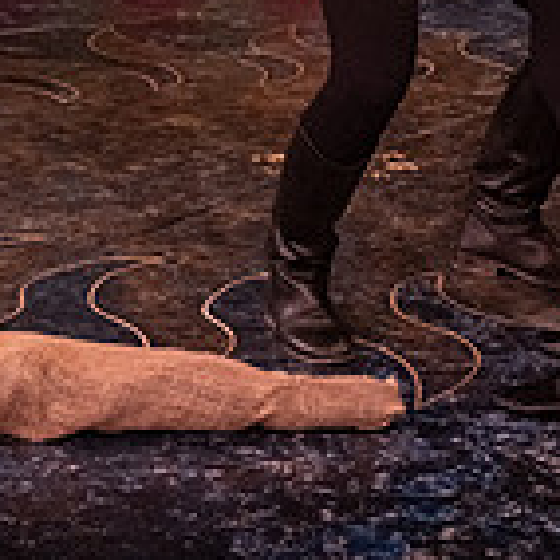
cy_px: -245
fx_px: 2617
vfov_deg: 11.7
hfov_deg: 12.1
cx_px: 477
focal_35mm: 143
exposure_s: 1/125
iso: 2500
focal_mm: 35
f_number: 4
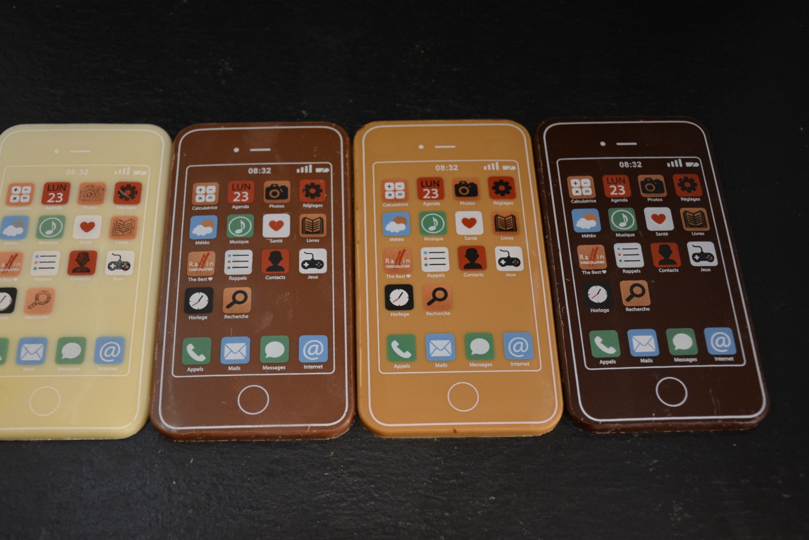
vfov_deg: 30.1
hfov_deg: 44.0
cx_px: 365
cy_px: 284
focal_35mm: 45
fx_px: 1001
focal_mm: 27
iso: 1600
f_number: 4
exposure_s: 1/60
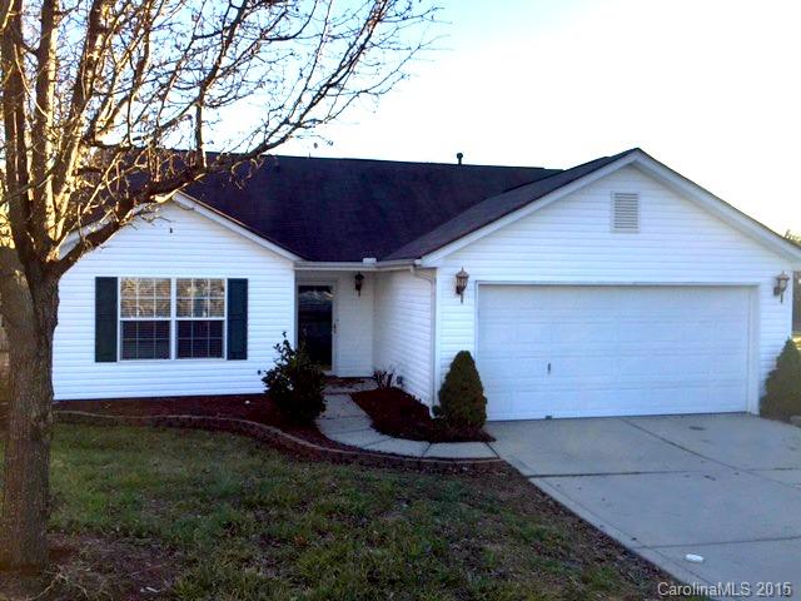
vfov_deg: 48.2
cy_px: 300
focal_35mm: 29
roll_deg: -0.5
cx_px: 400
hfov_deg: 61.7
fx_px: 671
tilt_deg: -1.7
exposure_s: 1/1319
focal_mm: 4.15
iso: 32
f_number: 2.2
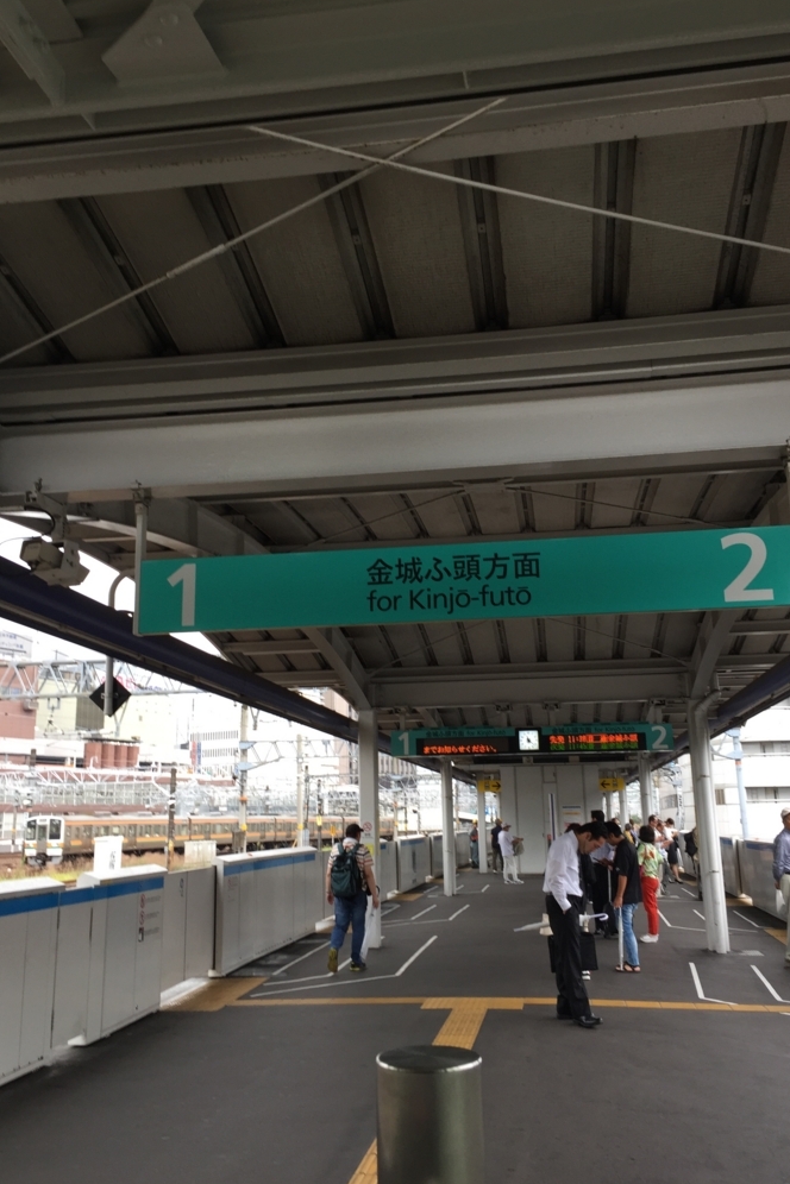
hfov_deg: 42.3
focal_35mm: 31
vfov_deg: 60.3
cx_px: 400
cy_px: 586
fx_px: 1020
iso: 32
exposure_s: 1/120
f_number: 2.2
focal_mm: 4.15
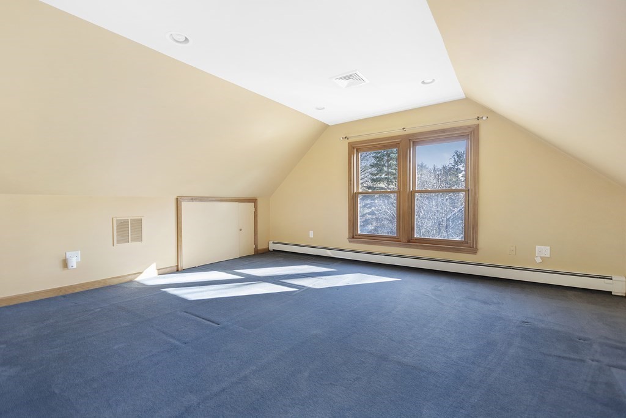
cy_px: 209
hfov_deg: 100.4
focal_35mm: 15
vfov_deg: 77.3
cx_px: 313
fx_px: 261
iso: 200
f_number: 3.5
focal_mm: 10
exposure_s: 1/60
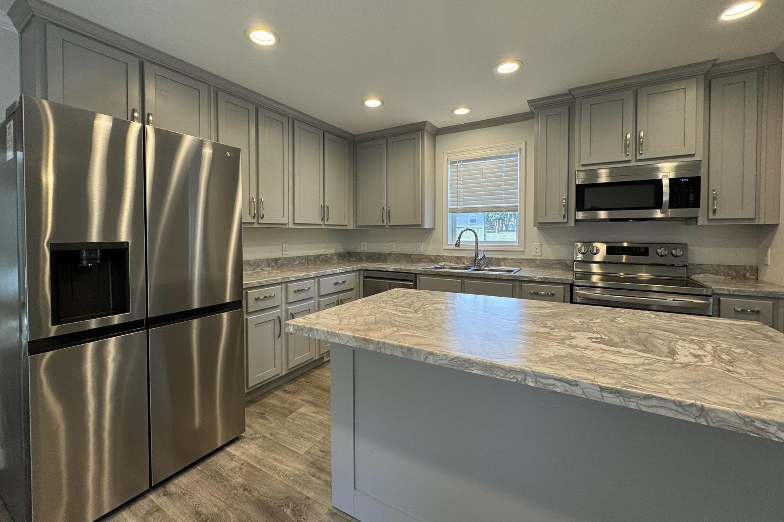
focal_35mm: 15
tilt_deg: -1.0
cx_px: 382
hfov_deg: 100.4
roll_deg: -0.3
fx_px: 327
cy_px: 240
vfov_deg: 77.2
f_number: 2.2
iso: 125
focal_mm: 2.22
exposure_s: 1/120
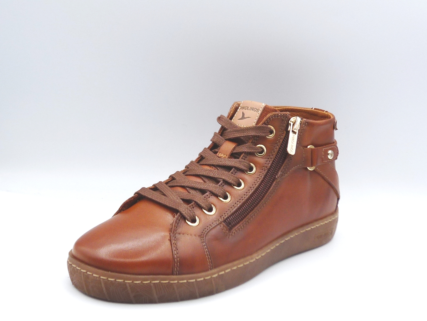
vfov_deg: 30.3
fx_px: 592
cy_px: 160
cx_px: 214
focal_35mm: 48
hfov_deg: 39.7
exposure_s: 1/200
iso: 100
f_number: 4
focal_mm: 4.8
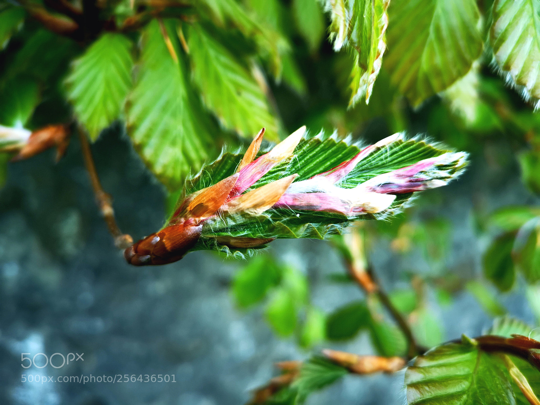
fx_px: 421
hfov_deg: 65.3
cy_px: 202
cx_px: 270
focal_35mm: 27
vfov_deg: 51.4
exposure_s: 1/100
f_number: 1.8
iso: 50
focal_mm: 3.95
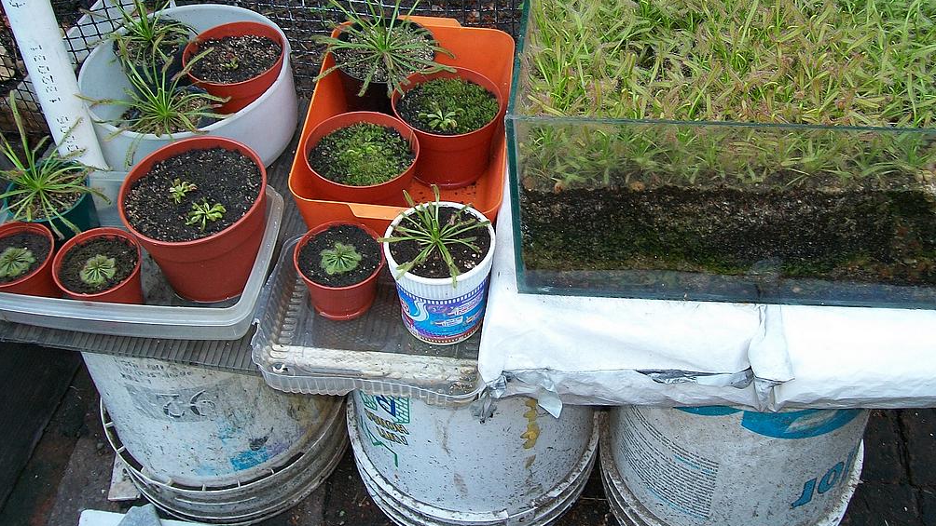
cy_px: 186
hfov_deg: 50.5
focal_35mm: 40
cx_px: 475
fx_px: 993
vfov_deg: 29.6
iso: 80
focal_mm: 6
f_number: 2.7
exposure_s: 1/30
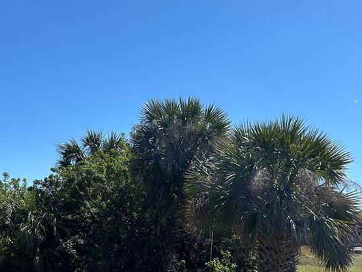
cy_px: 184
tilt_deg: +5.2
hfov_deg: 39.7
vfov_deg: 30.0
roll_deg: -0.2
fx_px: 502
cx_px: 180
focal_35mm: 48
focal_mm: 5.7
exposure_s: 1/4831
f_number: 1.5
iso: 50
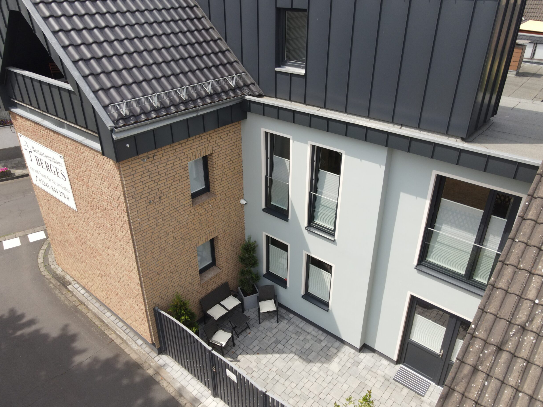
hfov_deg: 69.4
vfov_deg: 54.9
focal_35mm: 25
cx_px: 271
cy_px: 205
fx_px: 392
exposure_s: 1/30
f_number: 2.8
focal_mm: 4.5
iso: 110
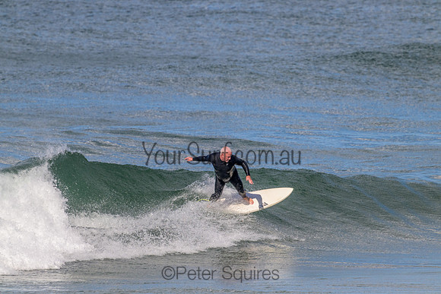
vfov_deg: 1.7
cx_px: 220
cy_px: 147
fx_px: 9802
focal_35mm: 800
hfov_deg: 2.6
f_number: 11
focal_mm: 800
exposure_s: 1/2000
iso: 1100
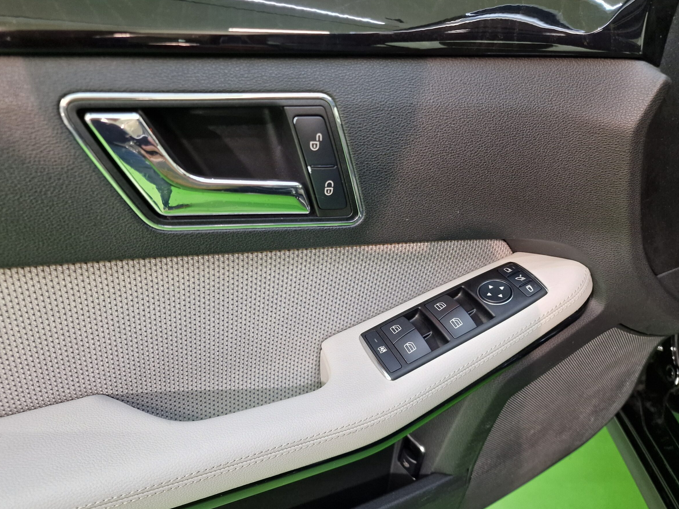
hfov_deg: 69.4
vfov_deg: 54.8
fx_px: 490
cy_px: 274
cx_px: 338
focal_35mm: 25
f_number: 1.8
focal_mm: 6.4
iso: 320
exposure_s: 1/50
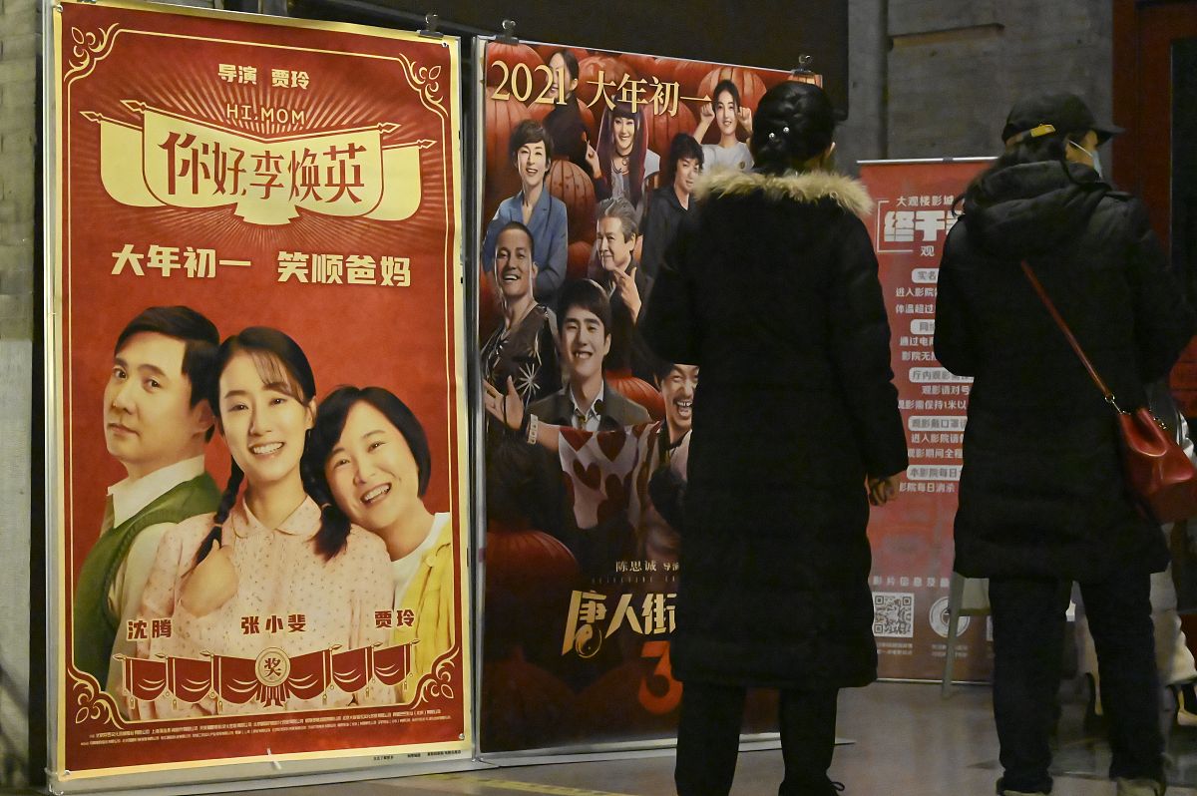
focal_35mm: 68
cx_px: 598
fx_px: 2259
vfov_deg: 20.0
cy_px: 398
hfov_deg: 29.7
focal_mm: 68
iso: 51200
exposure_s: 1/1000
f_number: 8
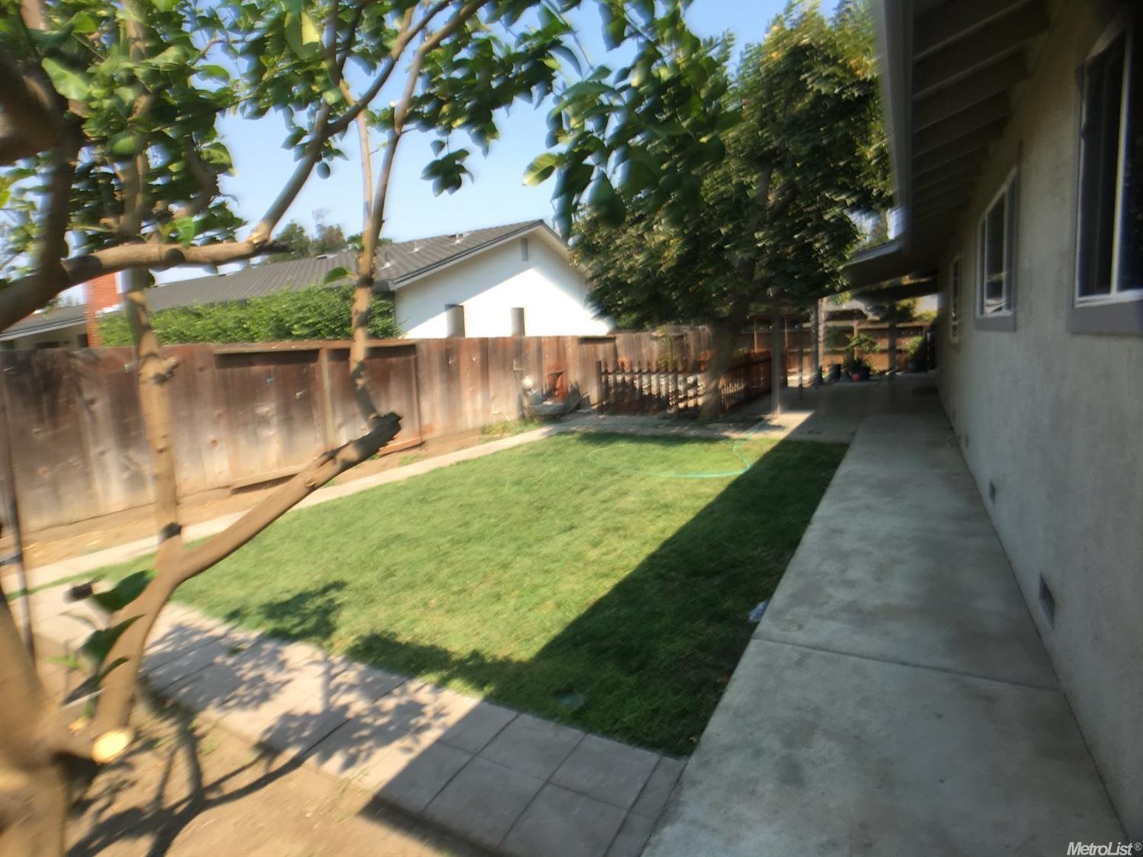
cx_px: 572
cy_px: 428
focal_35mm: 29
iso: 25
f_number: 2.2
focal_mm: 4.15
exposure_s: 1/534
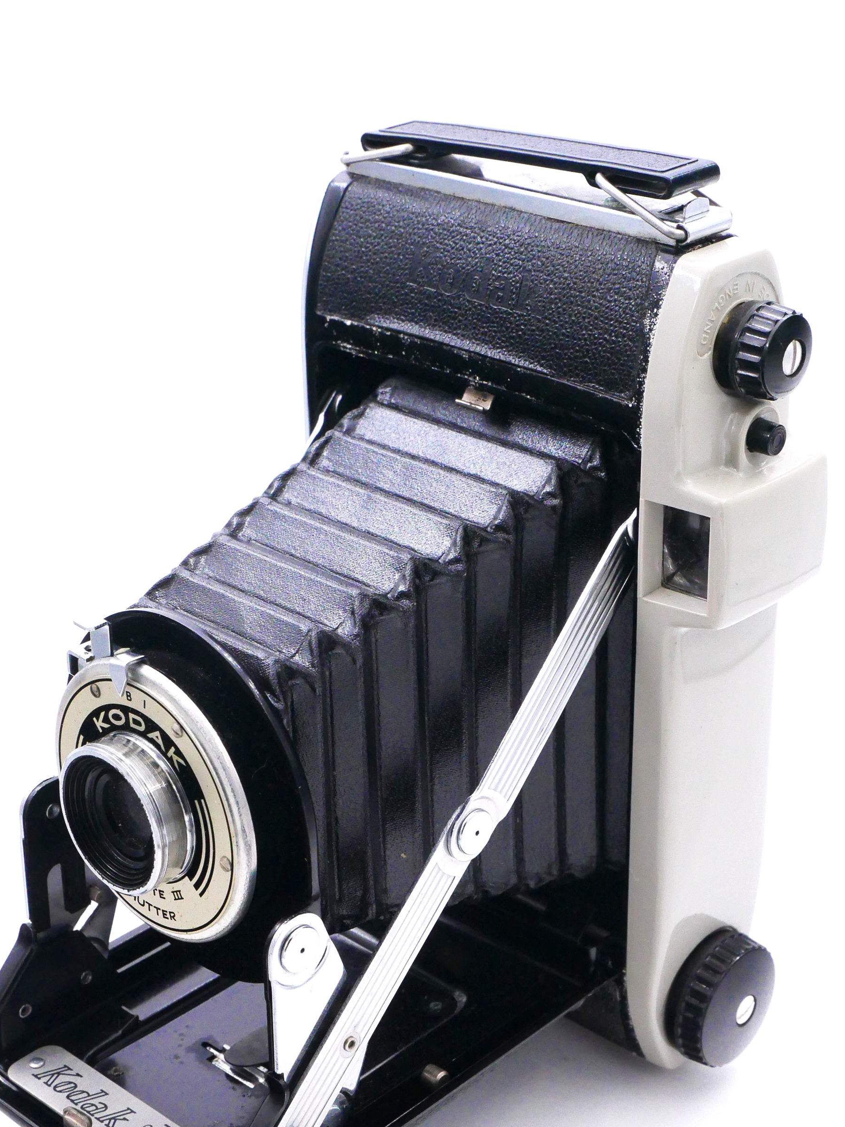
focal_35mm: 67
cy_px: 611
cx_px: 441
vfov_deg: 29.0
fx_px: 2181
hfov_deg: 21.9
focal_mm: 25
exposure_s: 1/125
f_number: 9
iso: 1600
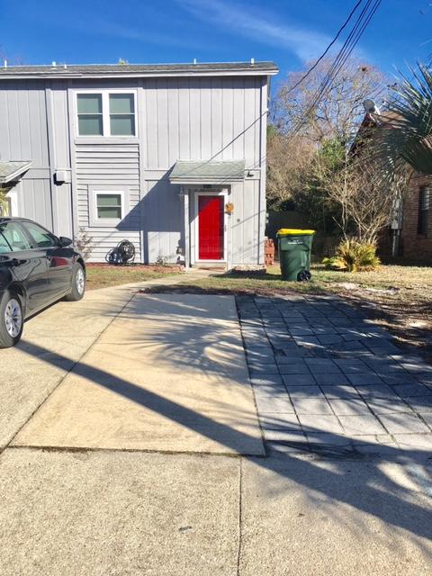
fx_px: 483
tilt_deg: -5.3
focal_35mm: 29
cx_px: 216
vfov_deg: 61.7
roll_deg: -0.5
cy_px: 288
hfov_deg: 48.2
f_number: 2.2
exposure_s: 1/1451
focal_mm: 4.15
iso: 25
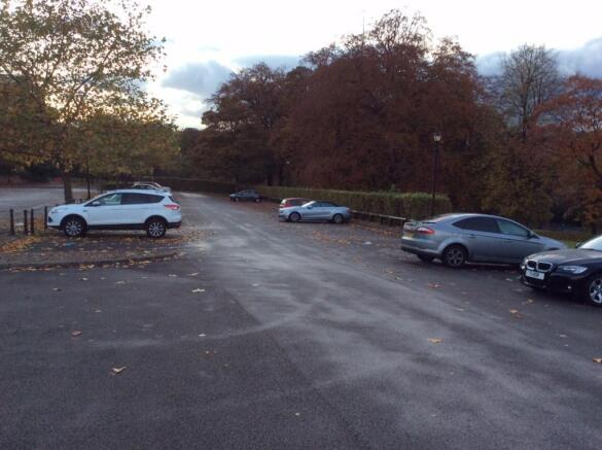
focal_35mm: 32
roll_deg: +0.8
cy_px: 225
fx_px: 556
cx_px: 301
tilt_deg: -9.4
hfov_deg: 56.9
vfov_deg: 44.1
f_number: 2.4
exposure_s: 1/24
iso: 40
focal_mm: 3.3
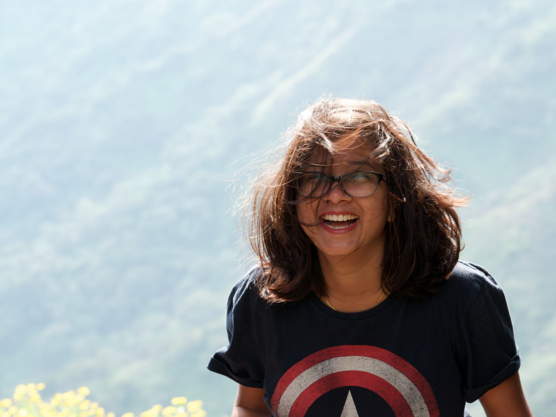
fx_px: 2265
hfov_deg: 14.0
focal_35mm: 141
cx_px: 275
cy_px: 209
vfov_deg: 10.5
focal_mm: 86
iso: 400
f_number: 8
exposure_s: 1/250
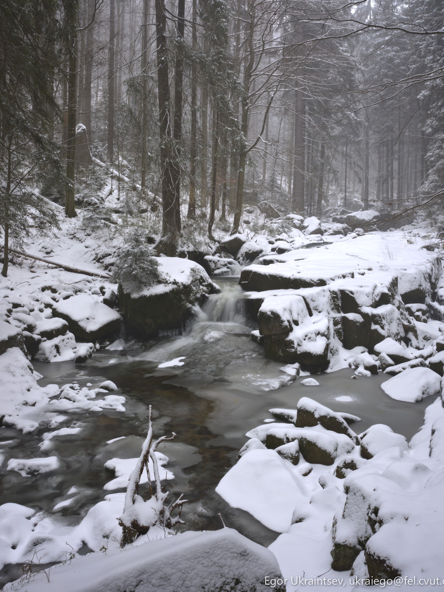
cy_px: 278
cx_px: 222
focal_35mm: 30
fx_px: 513
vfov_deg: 59.9
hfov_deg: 46.8
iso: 100
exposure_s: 3.7
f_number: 32
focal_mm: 35
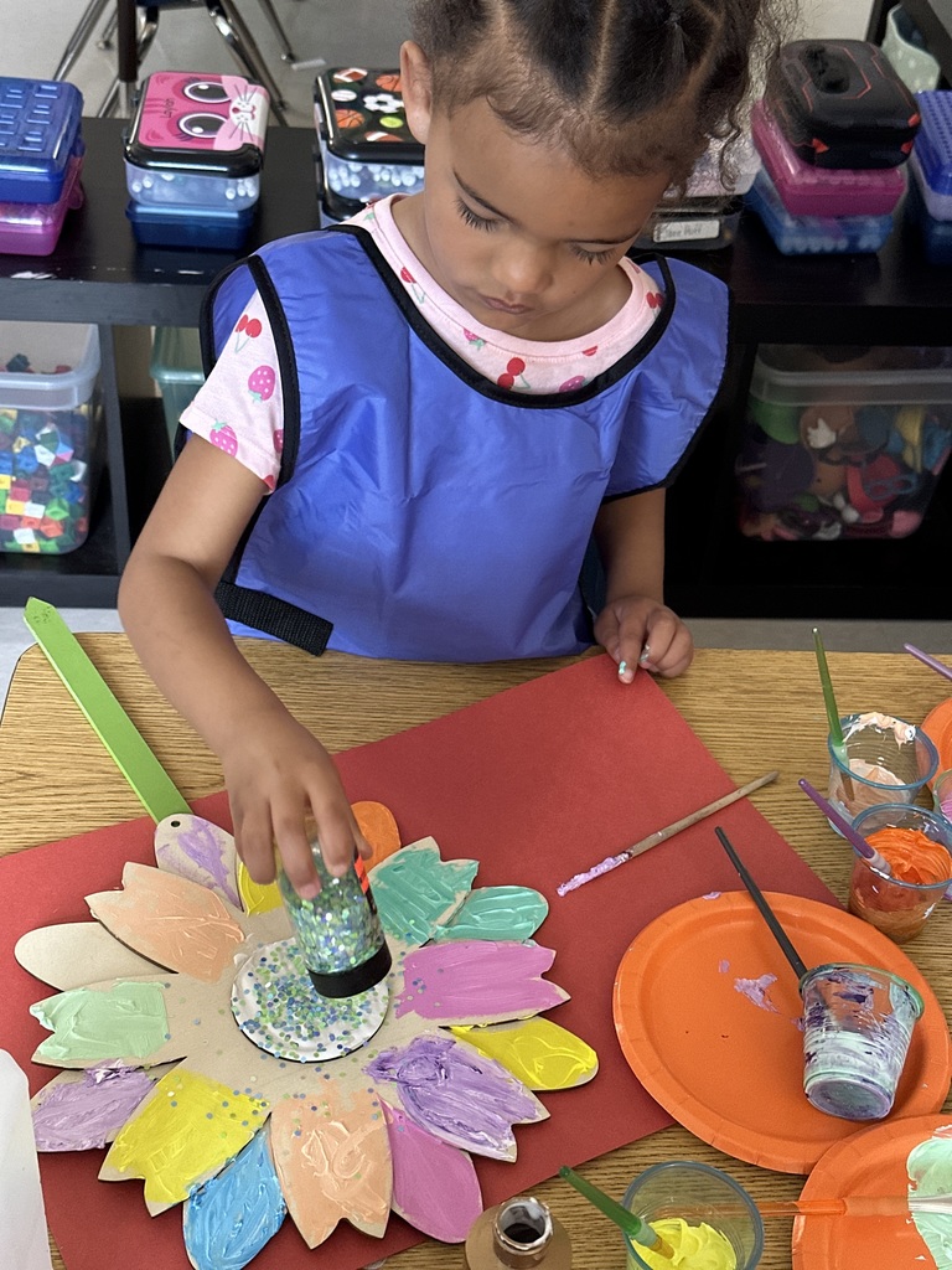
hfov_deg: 30.3
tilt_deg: -39.8
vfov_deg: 39.7
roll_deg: -5.4
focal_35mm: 48
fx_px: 1760
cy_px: 635
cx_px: 476
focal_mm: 6.86
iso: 250
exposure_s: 1/40
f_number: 1.78
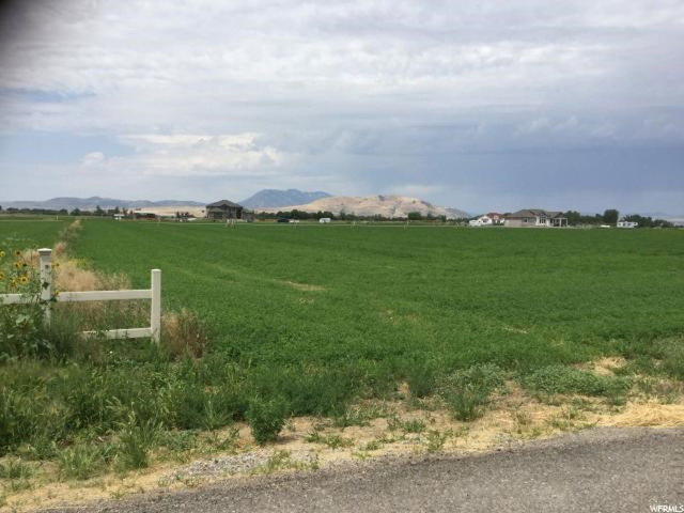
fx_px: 613
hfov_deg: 58.4
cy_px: 256
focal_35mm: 31
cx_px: 342
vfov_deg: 45.4
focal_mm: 3.3
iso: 25
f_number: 2.4
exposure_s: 1/2037
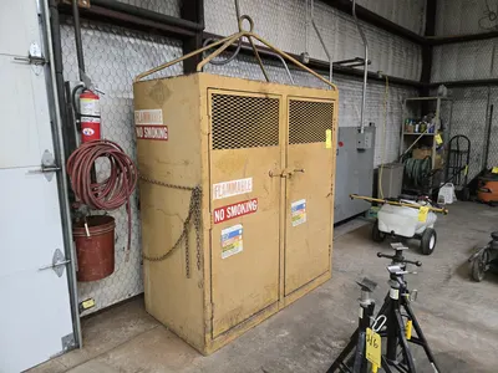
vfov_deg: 58.9
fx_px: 331
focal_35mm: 23
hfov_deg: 73.9
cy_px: 186
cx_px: 249
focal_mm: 5.4
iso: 500
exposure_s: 1/120
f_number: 1.8
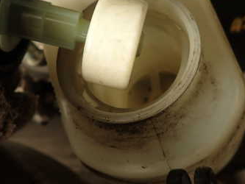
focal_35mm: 45
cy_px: 43
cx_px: 102
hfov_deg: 41.9
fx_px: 319
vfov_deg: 31.6
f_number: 2
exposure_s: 1/60
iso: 160
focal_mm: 4.5
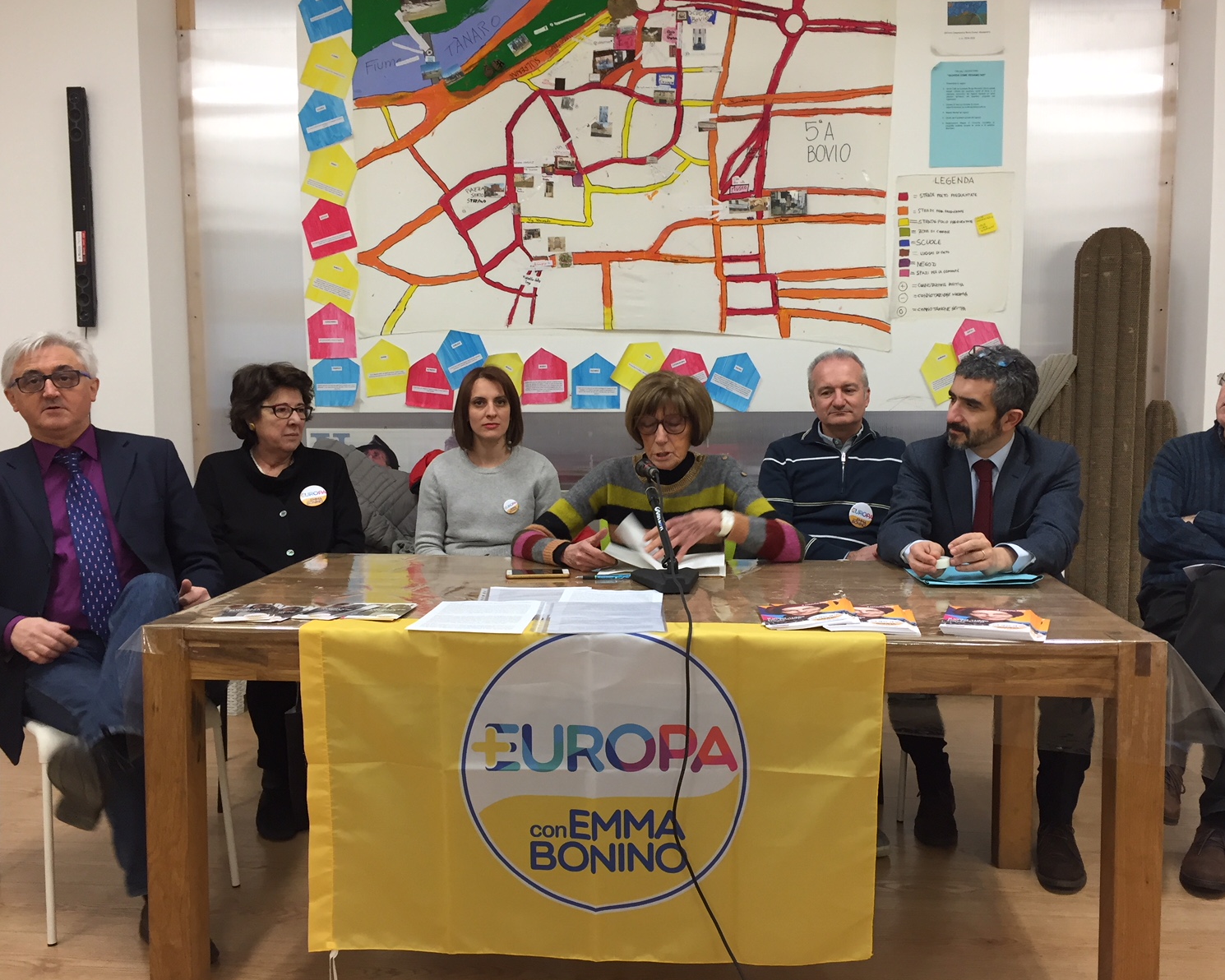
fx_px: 1124
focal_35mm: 31
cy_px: 489
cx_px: 645
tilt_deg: -4.2
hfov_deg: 57.1
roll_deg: +0.1
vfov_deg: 47.1
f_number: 2.2
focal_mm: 4.15
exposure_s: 1/33
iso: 80
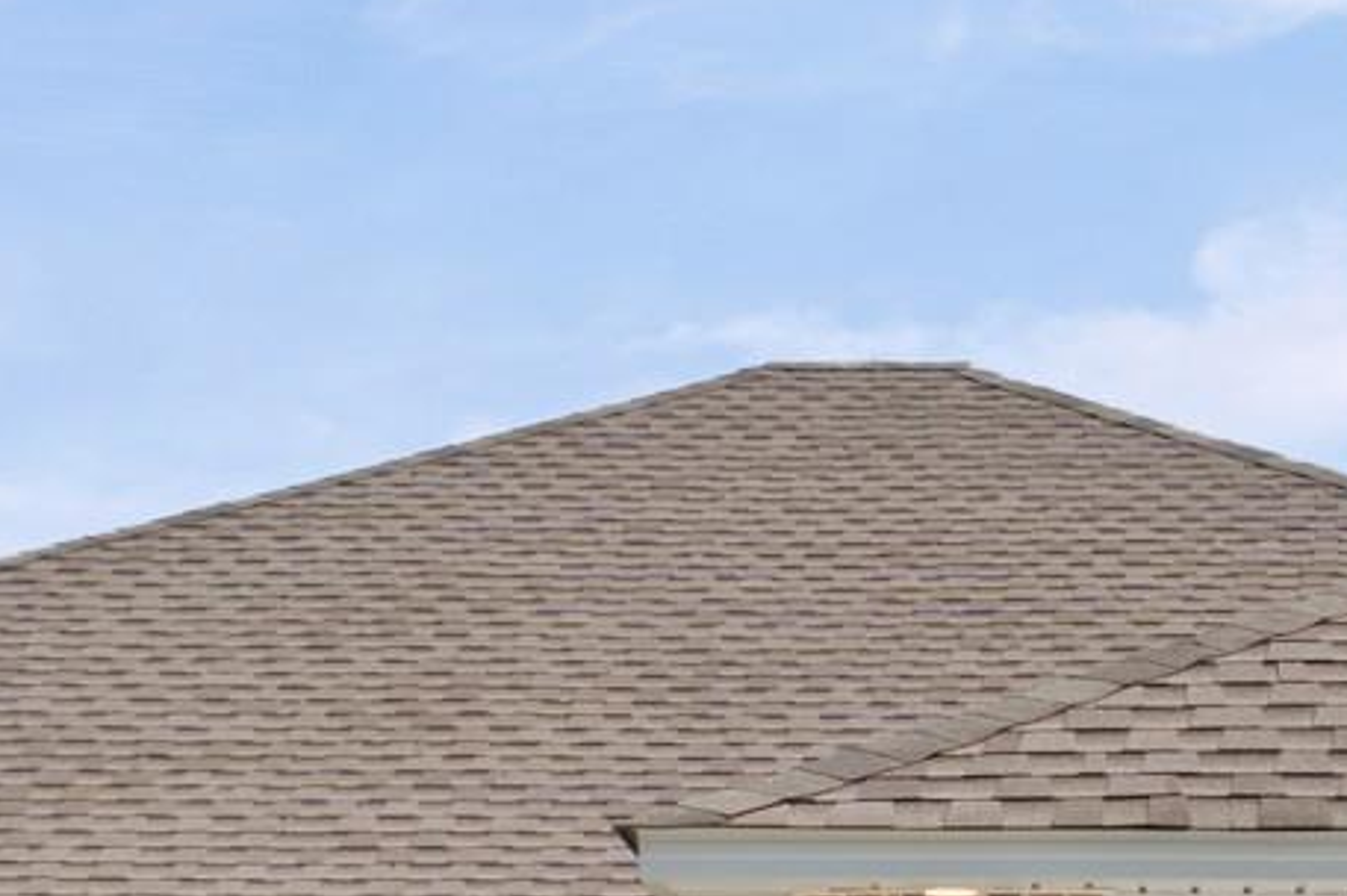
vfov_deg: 9.6
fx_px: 5085
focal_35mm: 136
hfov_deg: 15.0
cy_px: 1519
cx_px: 1096
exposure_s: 1/200
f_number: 9
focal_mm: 18
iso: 250
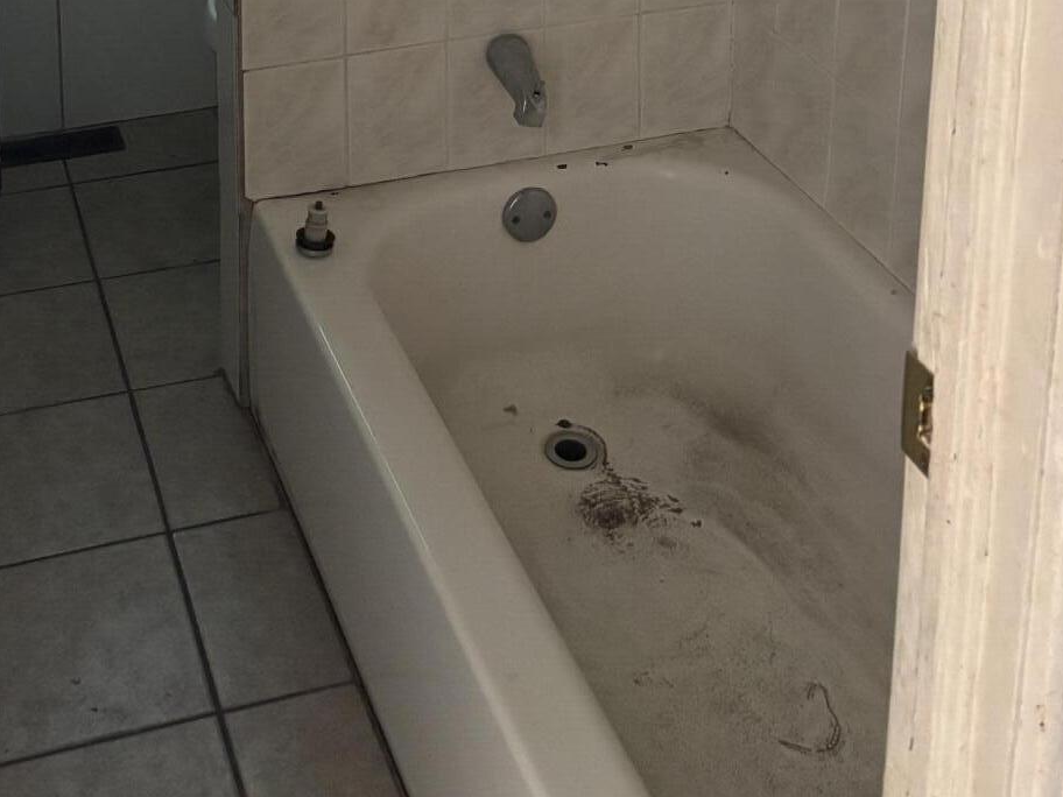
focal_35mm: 57
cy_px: -330
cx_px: 350
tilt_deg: -12.4
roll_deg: -0.3
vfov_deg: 22.1
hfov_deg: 33.5
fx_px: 1750
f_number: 1.6
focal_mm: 5.96
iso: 640
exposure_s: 1/40
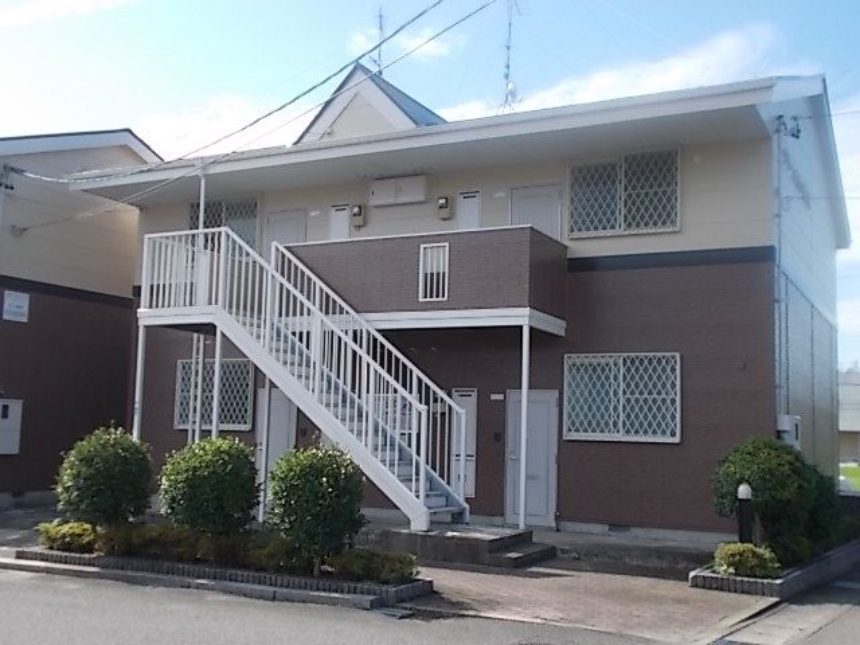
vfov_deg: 36.8
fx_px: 969
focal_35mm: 39
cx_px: 430
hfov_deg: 47.9
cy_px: 322
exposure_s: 1/320
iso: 80
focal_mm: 6.9
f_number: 3.9
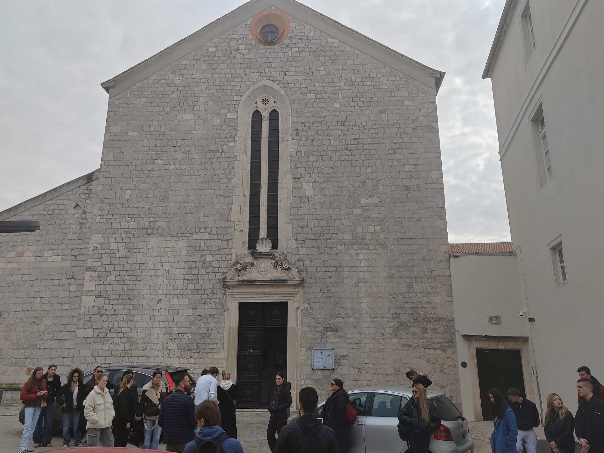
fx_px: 471
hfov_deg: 65.3
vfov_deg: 51.4
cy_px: 226
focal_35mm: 27
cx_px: 302
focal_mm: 5.52
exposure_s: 1/3000
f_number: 1.9
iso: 100
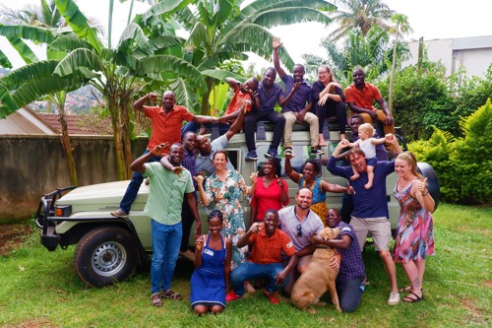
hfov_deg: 76.1
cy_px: 164
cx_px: 246
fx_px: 314
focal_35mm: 23
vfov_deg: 55.1
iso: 400
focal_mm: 15.2
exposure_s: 1/240
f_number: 4
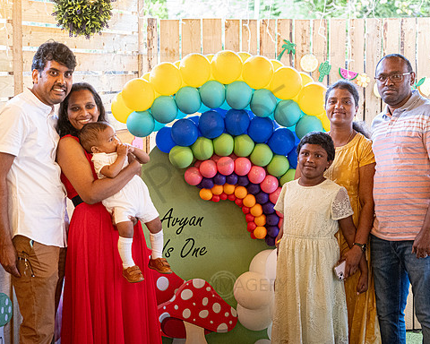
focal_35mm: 85
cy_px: 172
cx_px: 228
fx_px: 1082
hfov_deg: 22.5
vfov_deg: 18.1
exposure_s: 1/60
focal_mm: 50
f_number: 2.8
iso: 3200
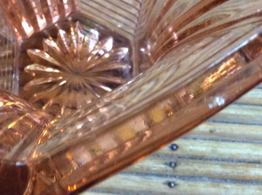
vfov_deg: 23.0
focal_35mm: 63
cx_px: 102
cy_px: 50
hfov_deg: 30.7
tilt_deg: -73.4
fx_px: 476
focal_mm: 3.3
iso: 320
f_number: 2.4
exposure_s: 1/20
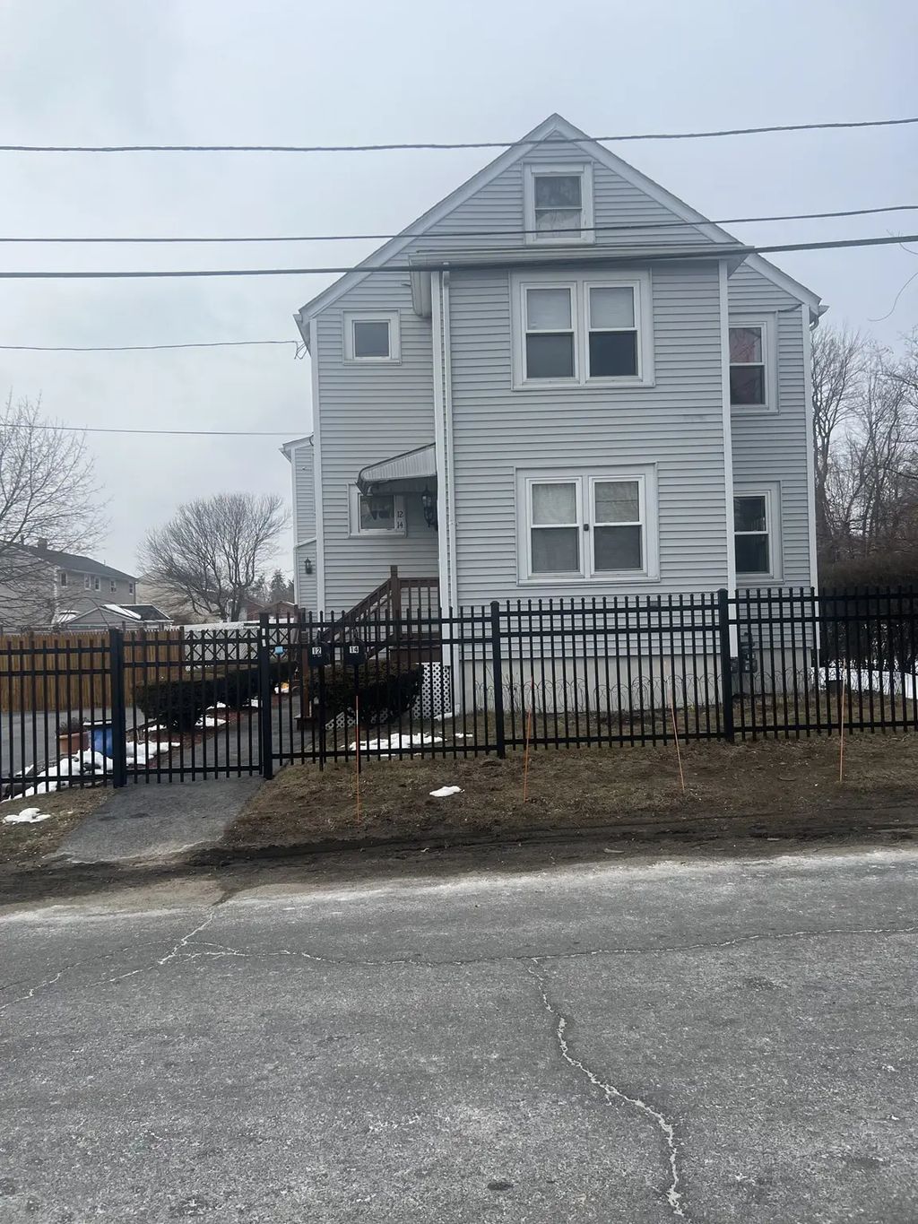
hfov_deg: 53.1
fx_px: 919
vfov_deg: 67.3
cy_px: 612
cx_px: 459
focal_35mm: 26
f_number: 1.5
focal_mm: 5.7
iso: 50
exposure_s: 1/1808
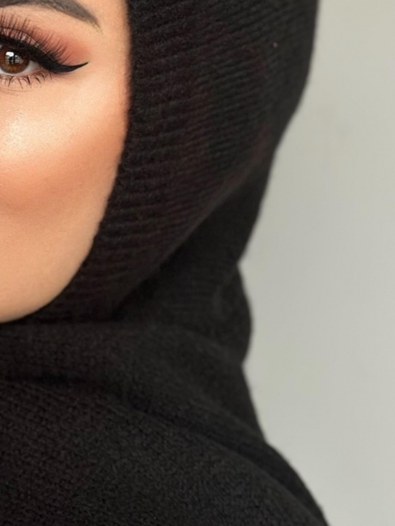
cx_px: 72
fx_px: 1339
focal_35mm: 88
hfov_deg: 16.6
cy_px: 178
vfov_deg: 22.2
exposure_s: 1/60
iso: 160
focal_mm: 6.86
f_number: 1.78
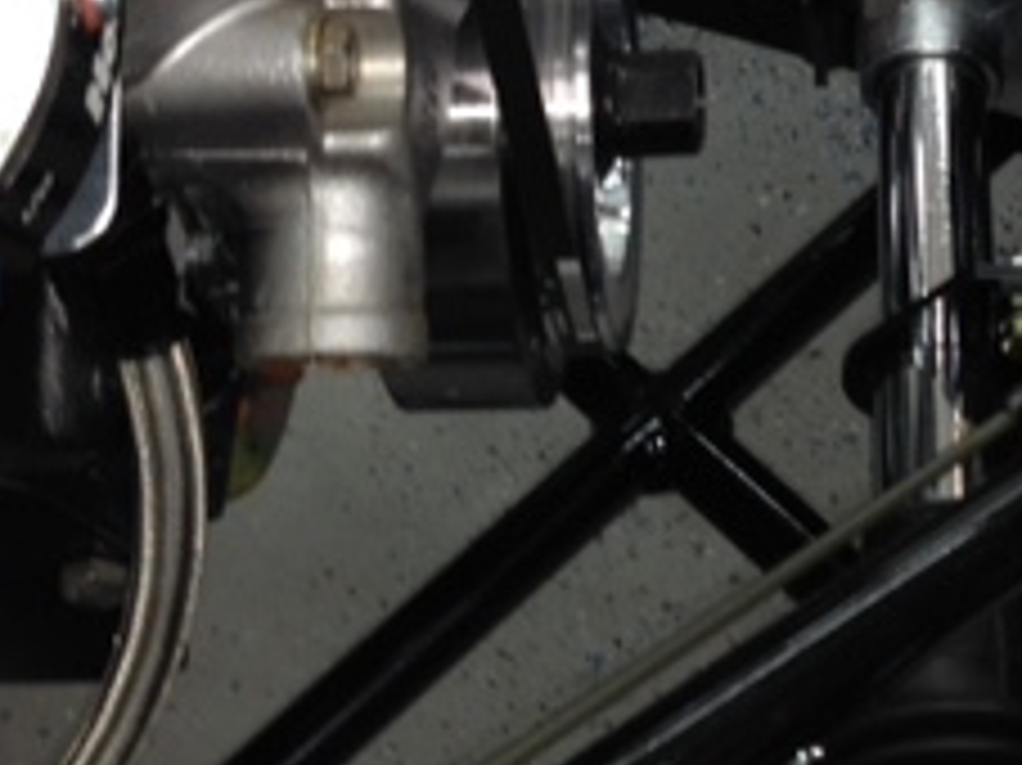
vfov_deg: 15.7
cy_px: 50
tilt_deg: -50.3
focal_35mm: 93
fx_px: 2744
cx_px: 824
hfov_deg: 20.8
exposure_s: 1/31
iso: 50
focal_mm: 4.12
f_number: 2.4
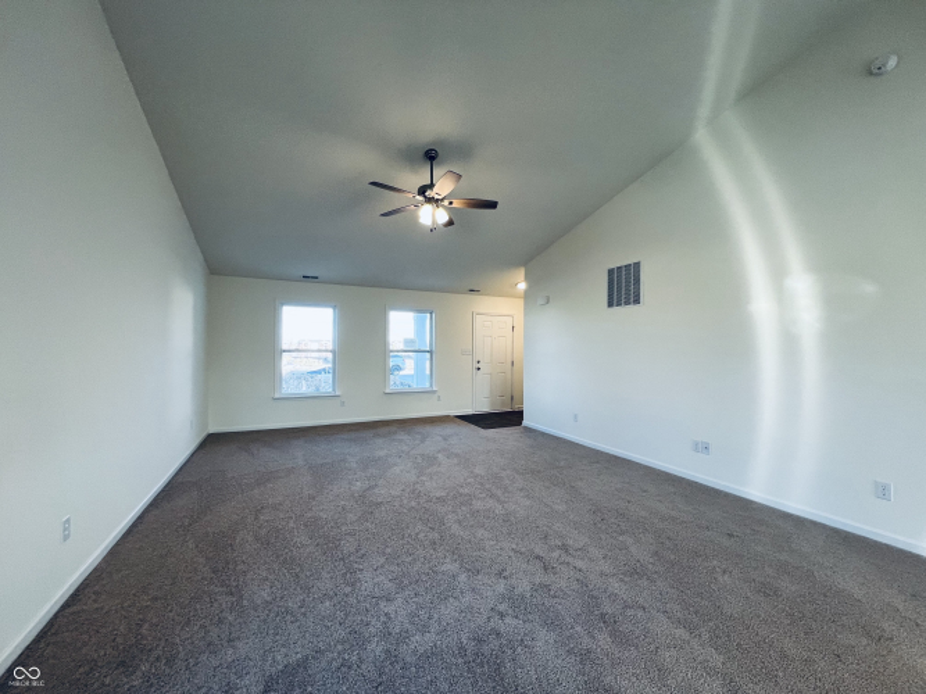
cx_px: 463
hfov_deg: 106.2
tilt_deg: +0.6
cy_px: 347
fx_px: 348
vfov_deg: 89.9
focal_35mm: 13
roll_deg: +0.3
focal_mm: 1.57
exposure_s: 1/120
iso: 100
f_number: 1.8
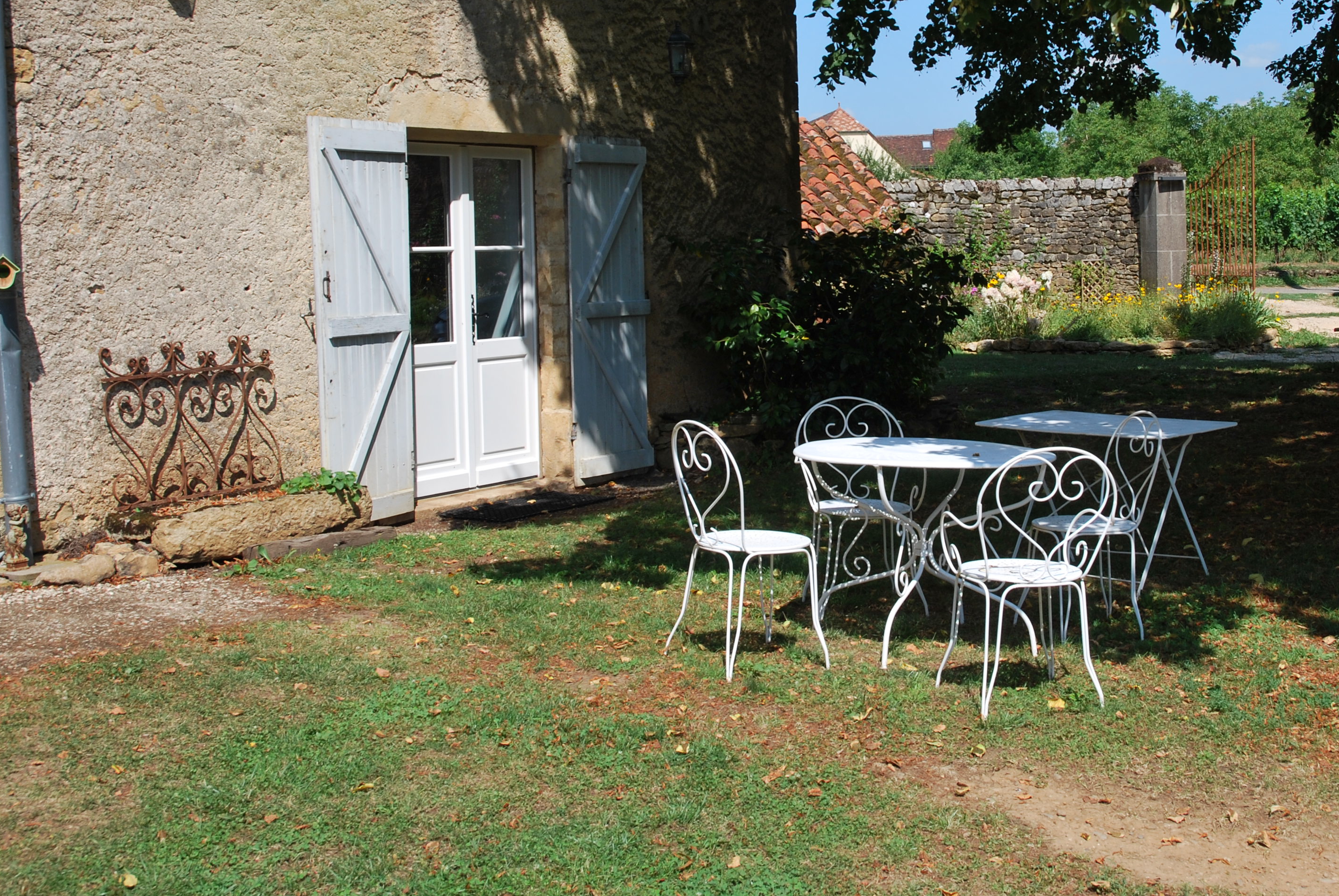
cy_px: 303
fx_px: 1676
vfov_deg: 29.8
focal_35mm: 45
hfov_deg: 43.3
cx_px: 826
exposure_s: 1/250
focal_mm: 22
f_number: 8
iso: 100
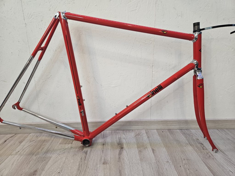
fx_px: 156
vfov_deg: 58.9
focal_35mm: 23
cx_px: 118
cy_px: 88
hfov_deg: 73.9
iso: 320
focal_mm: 5.4
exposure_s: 1/100
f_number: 1.8
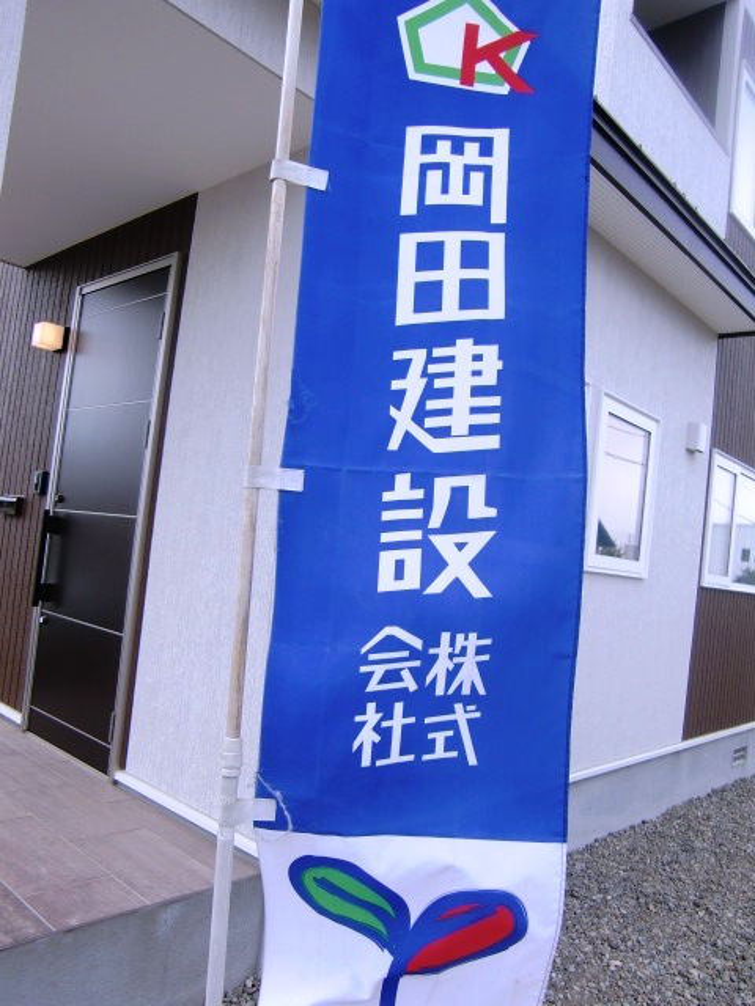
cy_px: 503
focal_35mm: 28
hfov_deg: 49.7
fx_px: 814
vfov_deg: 63.4
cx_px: 378
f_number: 2.6
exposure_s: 1/500
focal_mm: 4.9
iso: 64
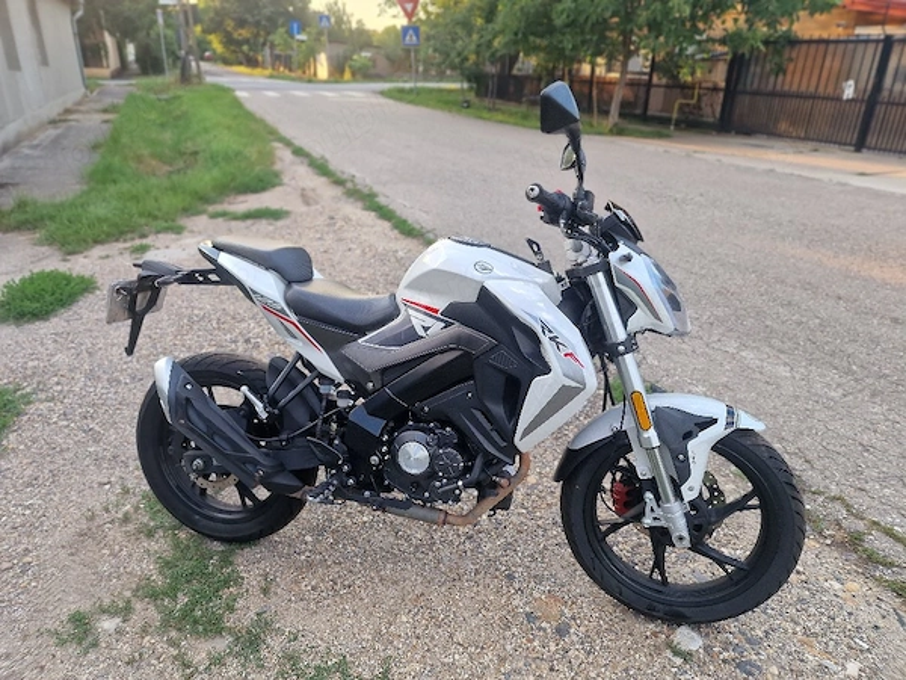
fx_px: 602
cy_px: 340
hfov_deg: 73.9
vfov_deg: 58.9
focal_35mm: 23
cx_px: 453
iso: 50
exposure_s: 1/100
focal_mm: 6.4
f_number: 1.8
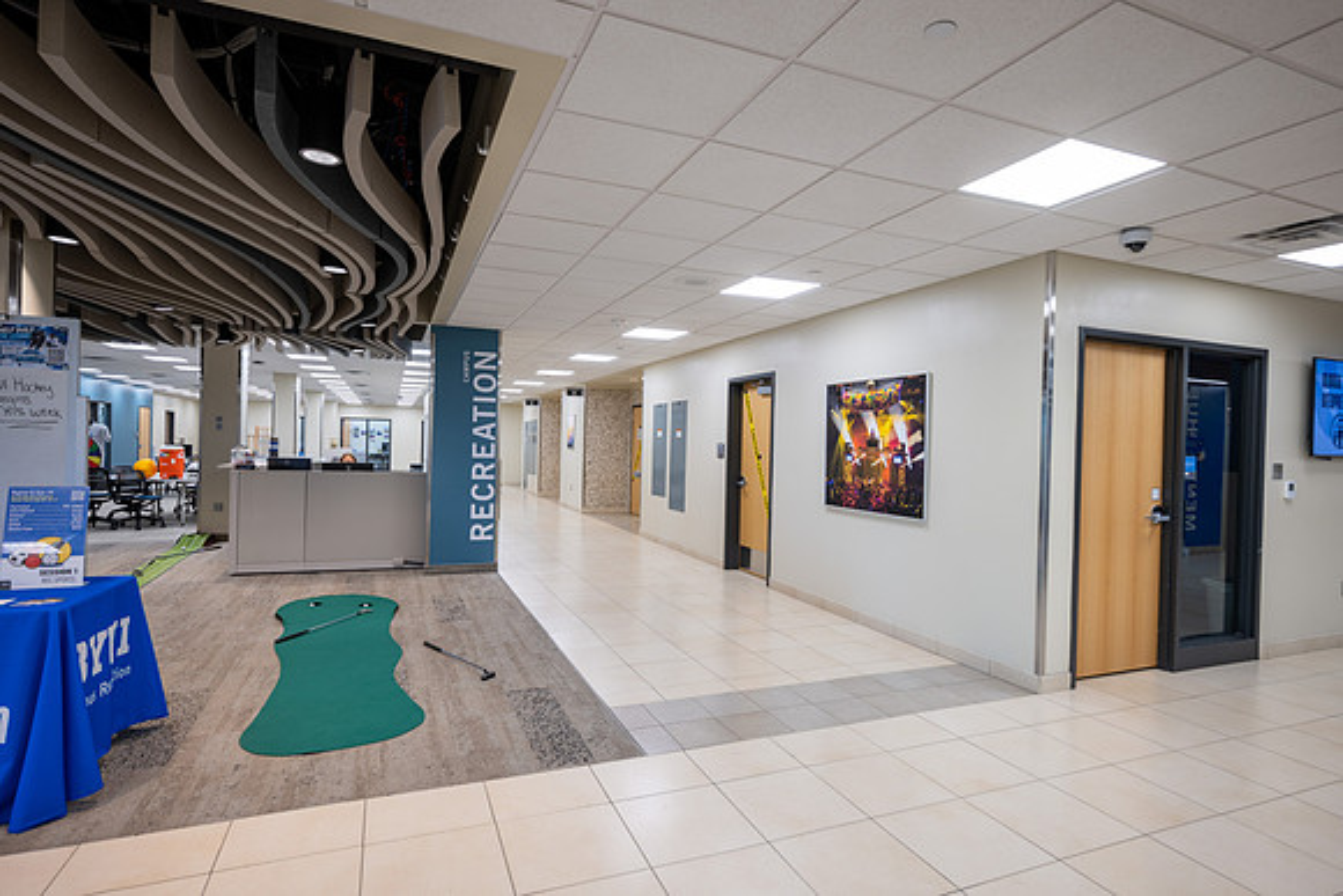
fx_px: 690
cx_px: 672
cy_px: 448
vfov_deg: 66.0
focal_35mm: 18
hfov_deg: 88.4
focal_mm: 18.5
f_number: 7.1
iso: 100
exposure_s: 1/8
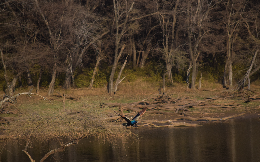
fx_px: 2168
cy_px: 86
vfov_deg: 4.3
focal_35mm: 306
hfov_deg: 6.9
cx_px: 130
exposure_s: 1/1600
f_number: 6.3
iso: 400
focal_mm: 200
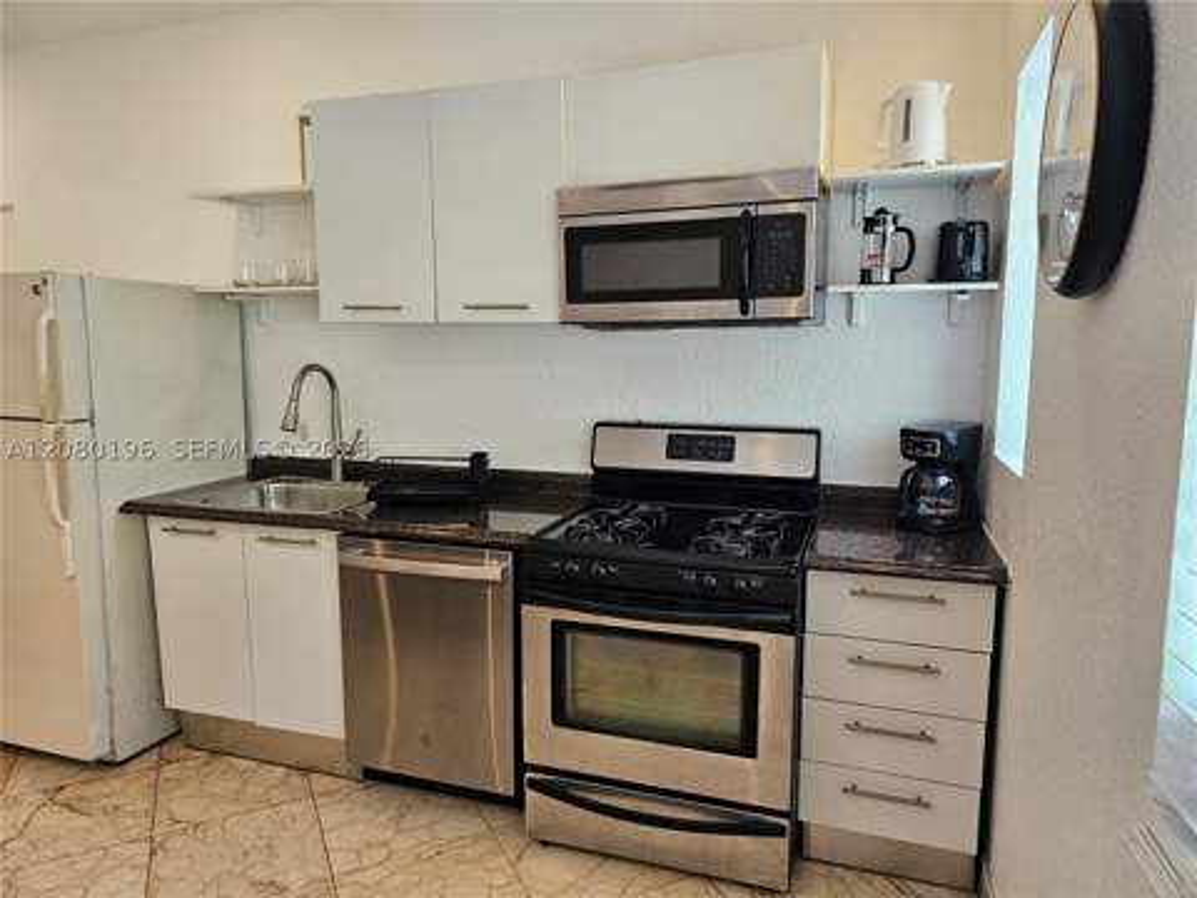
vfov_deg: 58.9
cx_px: 598
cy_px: 449
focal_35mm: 23
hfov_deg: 73.9
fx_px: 795
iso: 200
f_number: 1.7
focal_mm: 6.3
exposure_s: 1/120
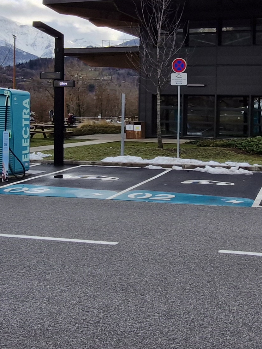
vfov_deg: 40.2
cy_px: 134
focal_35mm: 47
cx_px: 173
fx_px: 474
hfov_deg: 30.7
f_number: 2.2
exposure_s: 1/894
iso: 50
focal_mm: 1.74
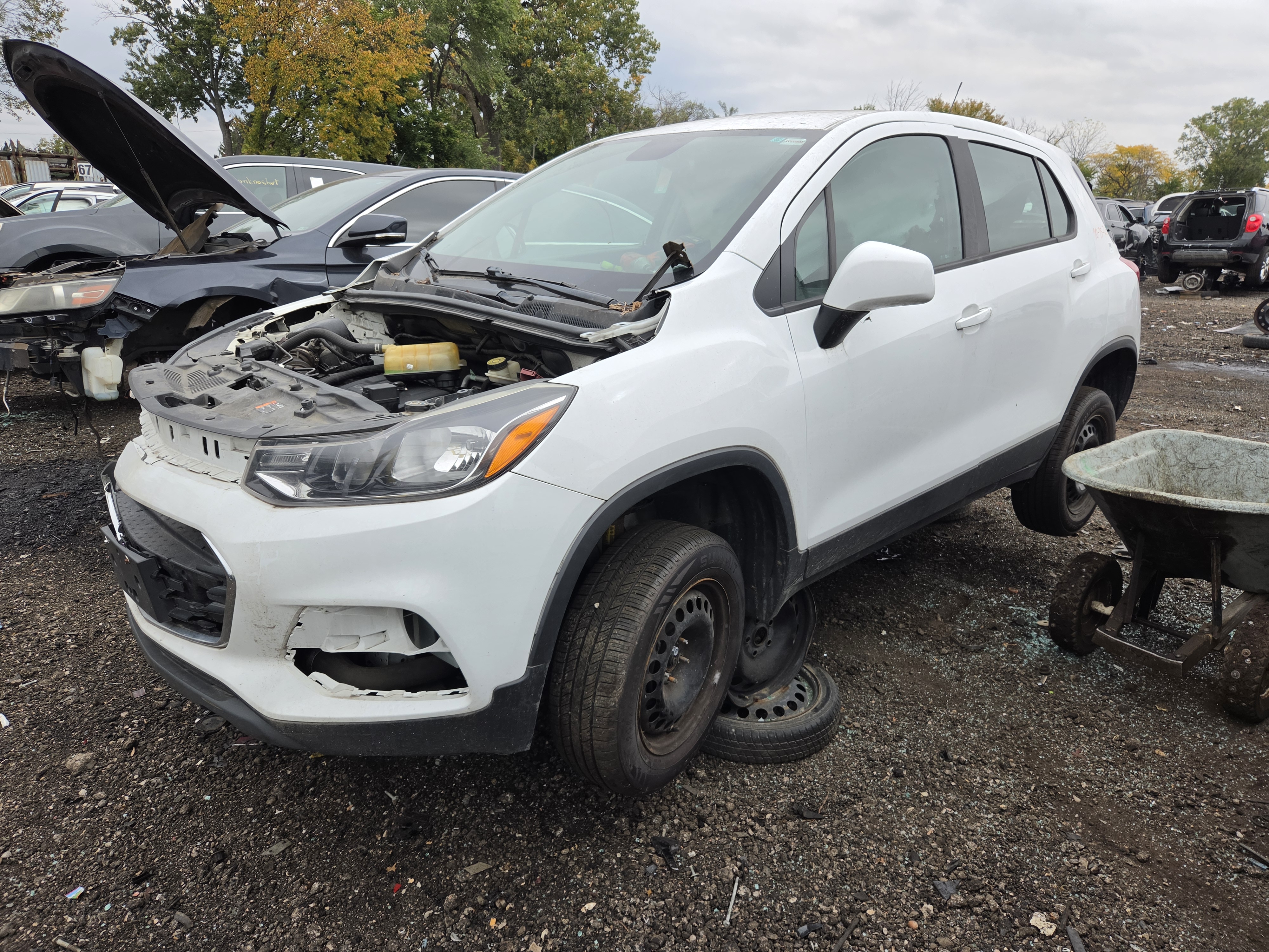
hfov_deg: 73.9
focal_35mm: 23
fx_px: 843
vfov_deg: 58.9
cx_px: 634
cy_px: 476
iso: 80
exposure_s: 1/1465
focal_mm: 5.4
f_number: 1.8
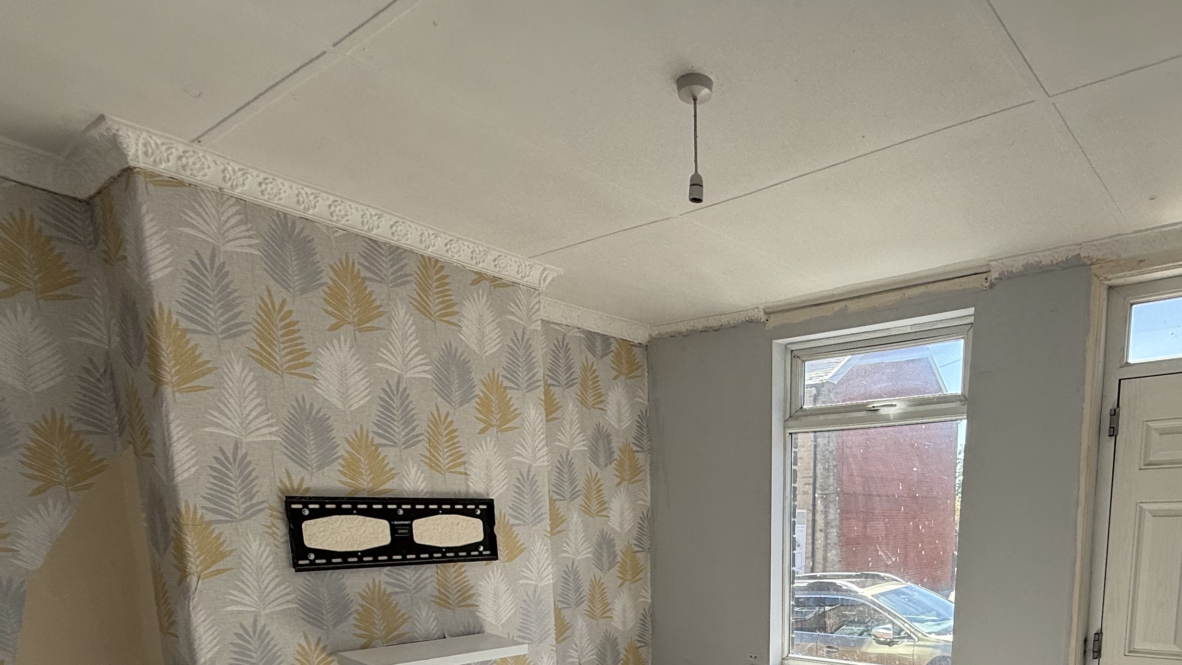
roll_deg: +1.2
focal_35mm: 25
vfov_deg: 40.0
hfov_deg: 72.5
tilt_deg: -10.6
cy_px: 674
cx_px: 758
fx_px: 784
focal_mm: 2.22
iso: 50
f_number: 2.2
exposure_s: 1/306
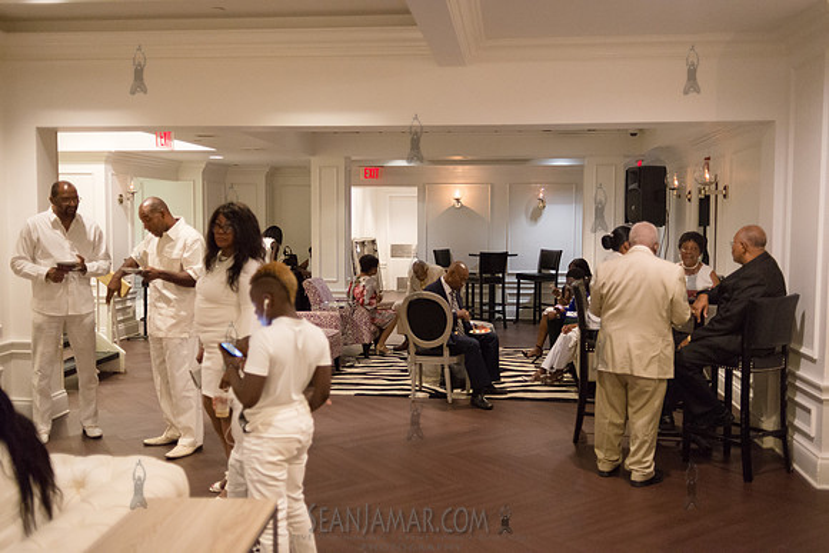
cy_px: 276
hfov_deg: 54.4
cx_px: 414
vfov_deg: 37.9
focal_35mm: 35
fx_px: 806
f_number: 2
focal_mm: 35
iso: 4000
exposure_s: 1/200
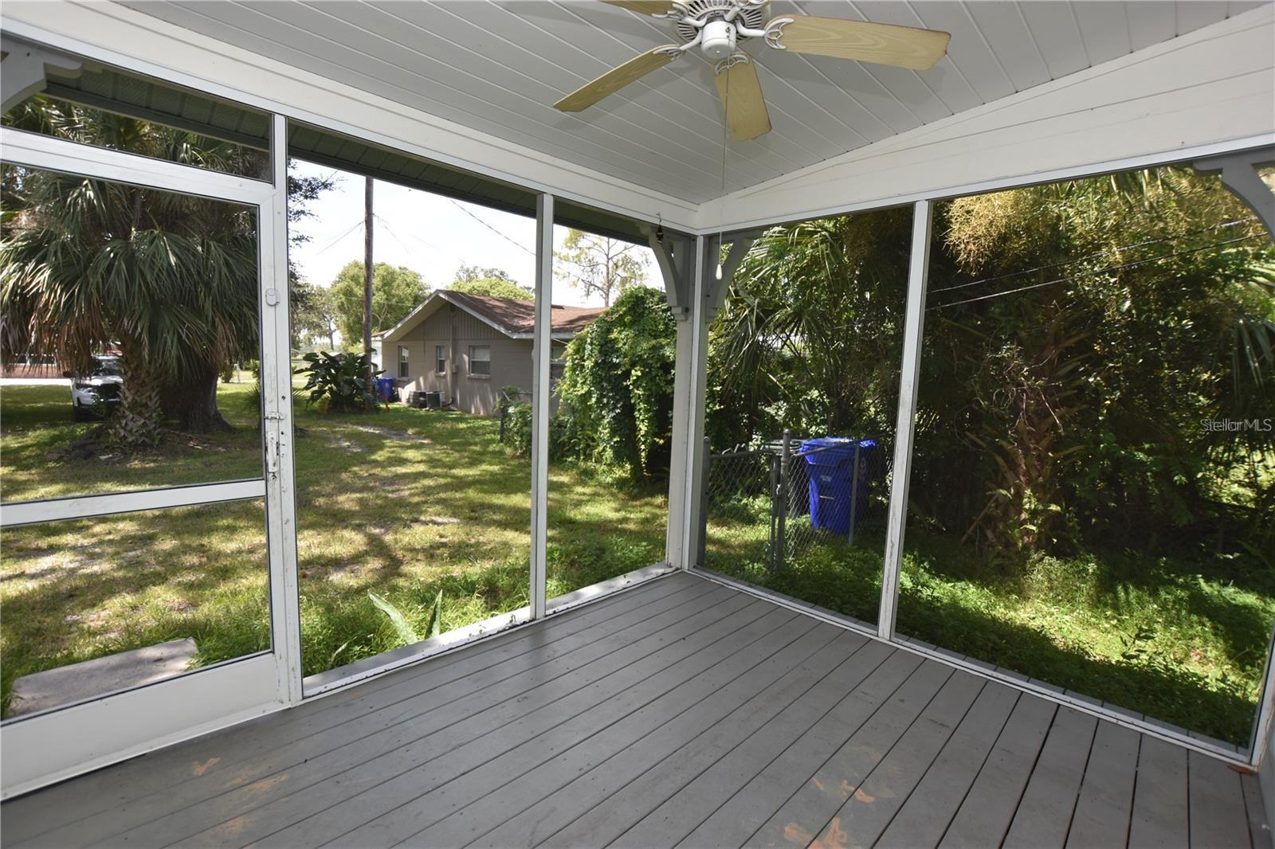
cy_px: 424
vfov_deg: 77.3
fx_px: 531
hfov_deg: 100.4
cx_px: 638
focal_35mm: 15
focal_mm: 10
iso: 125
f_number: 5.6
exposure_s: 1/125
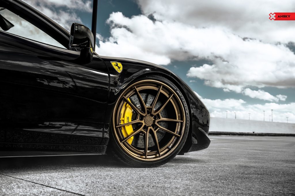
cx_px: 148
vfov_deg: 33.4
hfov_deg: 48.5
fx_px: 328
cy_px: 98
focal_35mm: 40
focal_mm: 40
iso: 250
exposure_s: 1/125
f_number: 6.3
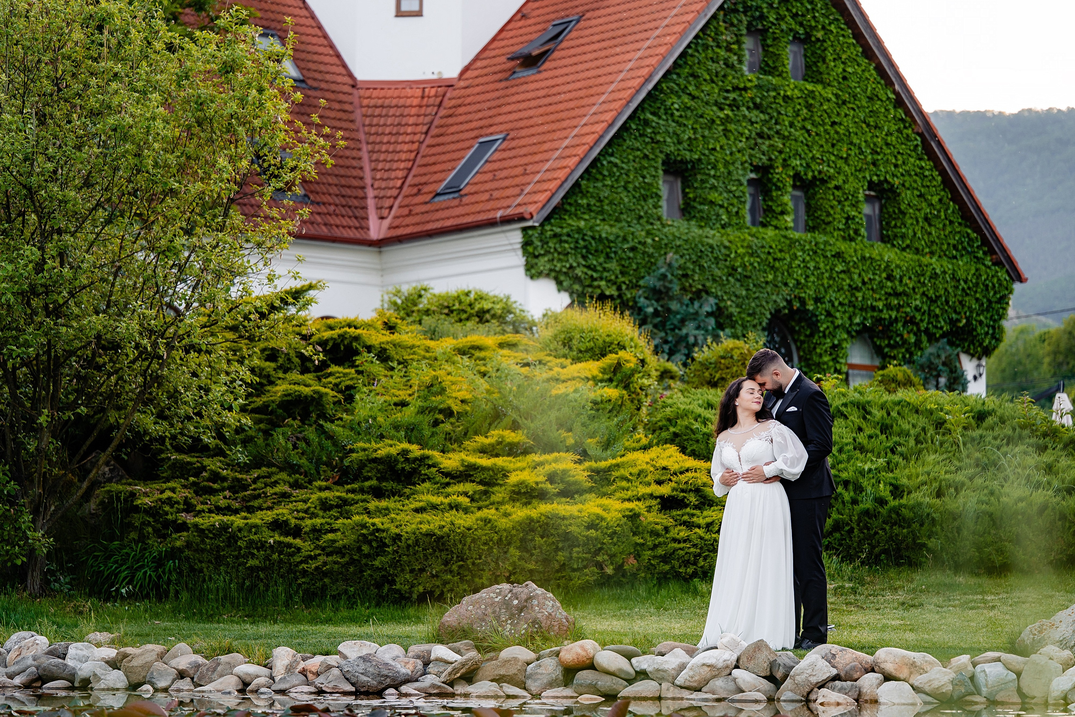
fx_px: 2687
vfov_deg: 15.2
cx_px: 538
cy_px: 358
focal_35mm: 90
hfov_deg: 22.6
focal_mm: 90
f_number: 2.8
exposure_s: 1/200
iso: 250
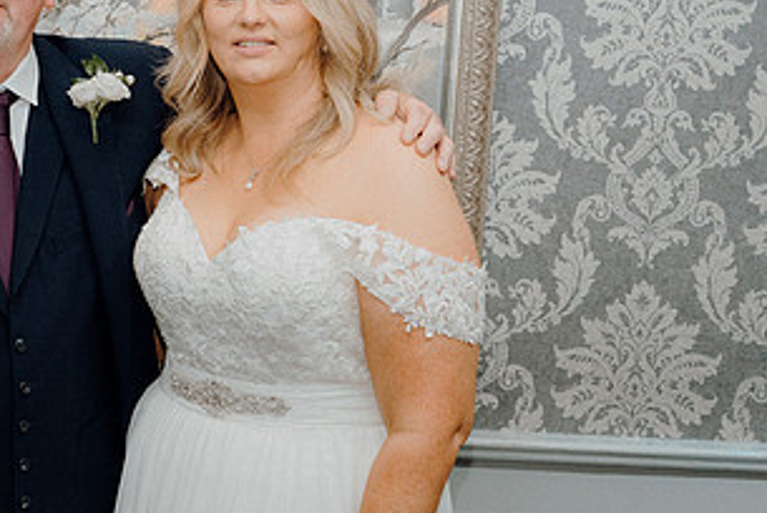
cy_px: 298
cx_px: 136
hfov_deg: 21.1
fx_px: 2026
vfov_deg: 14.4
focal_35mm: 95
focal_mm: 50
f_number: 5
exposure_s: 1/160
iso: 2500
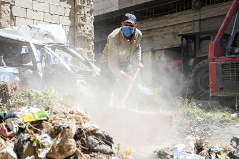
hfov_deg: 43.6
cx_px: 118
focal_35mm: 45
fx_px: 299
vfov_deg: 29.9
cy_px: 79
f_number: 4
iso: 125
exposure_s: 1/640
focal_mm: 44
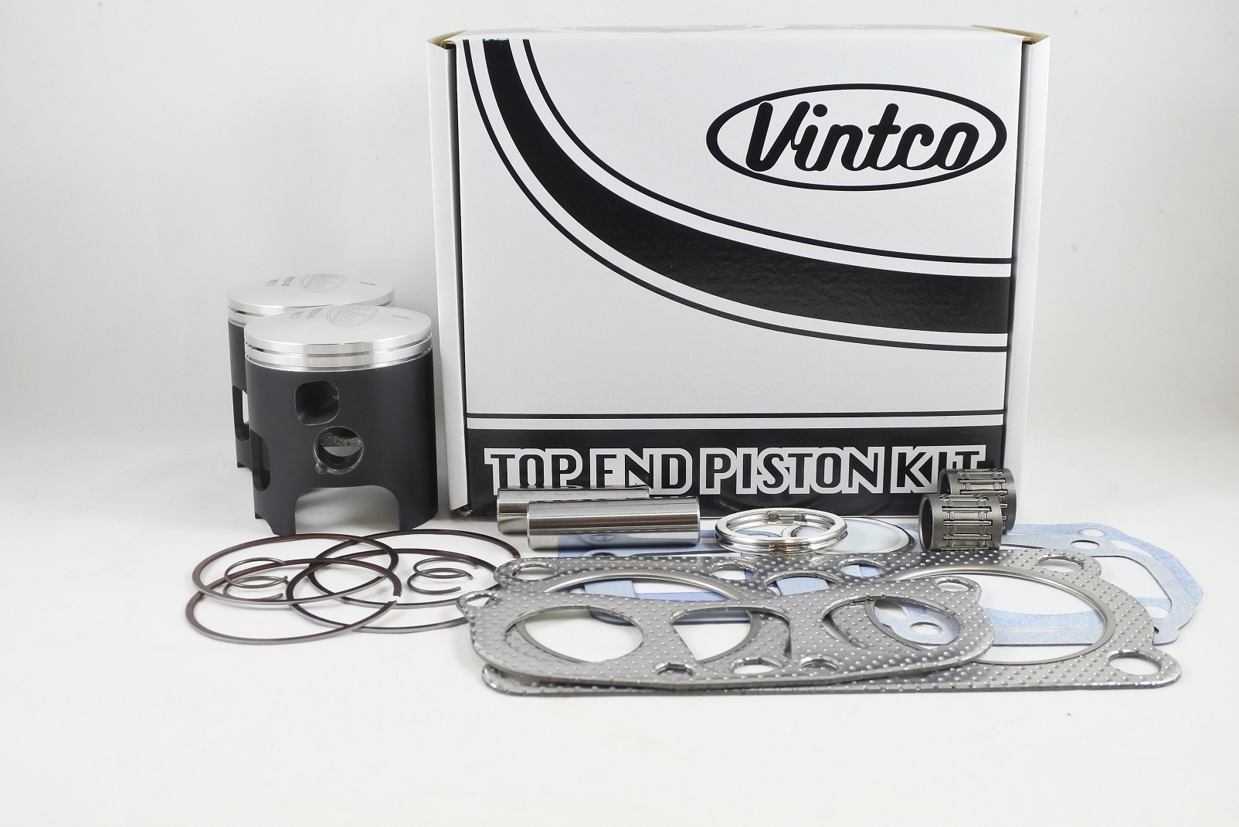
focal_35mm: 34
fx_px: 1170
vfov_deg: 38.9
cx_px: 620
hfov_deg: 55.8
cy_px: 414
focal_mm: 12.6
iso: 500
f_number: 3.8
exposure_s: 1/125
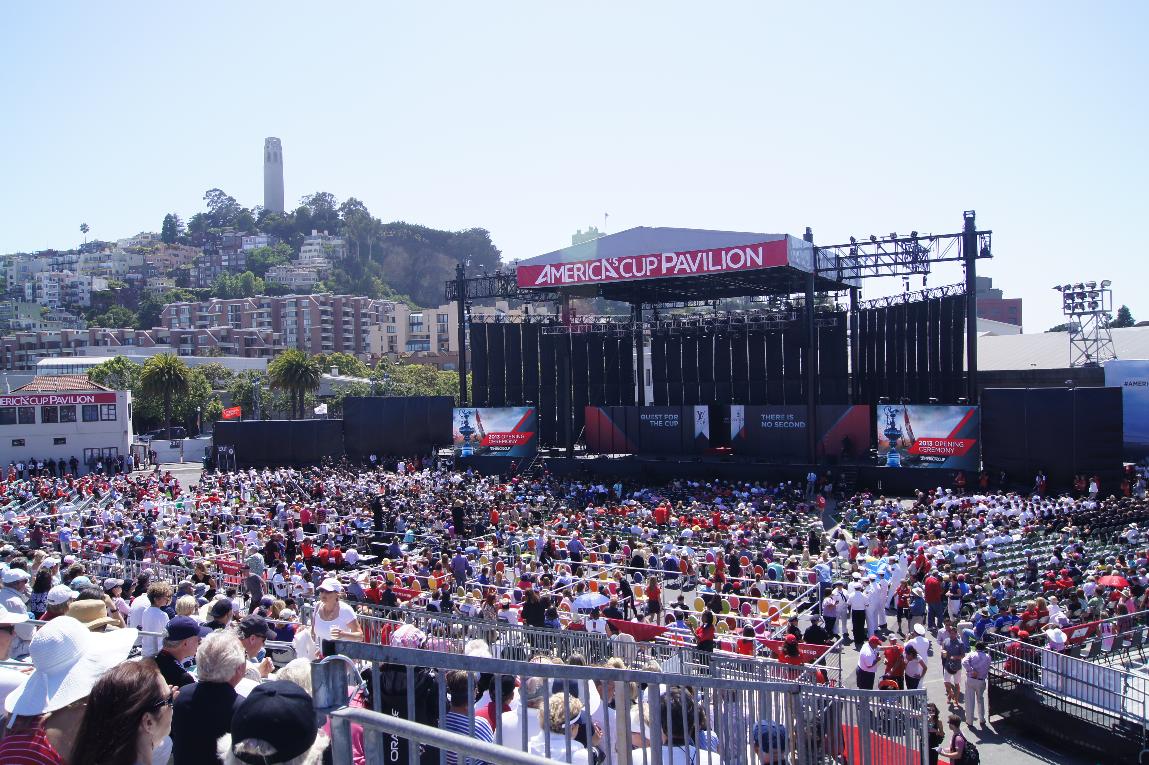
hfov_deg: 67.4
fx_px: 861
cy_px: 382
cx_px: 574
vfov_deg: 47.9
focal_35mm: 27
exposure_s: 1/80
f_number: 11
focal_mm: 18
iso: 100
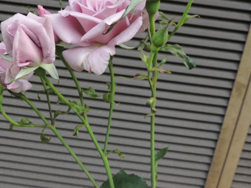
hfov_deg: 38.1
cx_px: 68
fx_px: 355
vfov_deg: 29.3
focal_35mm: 49
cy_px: 55
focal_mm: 5.8
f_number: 3.2
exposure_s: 1/160
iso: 100
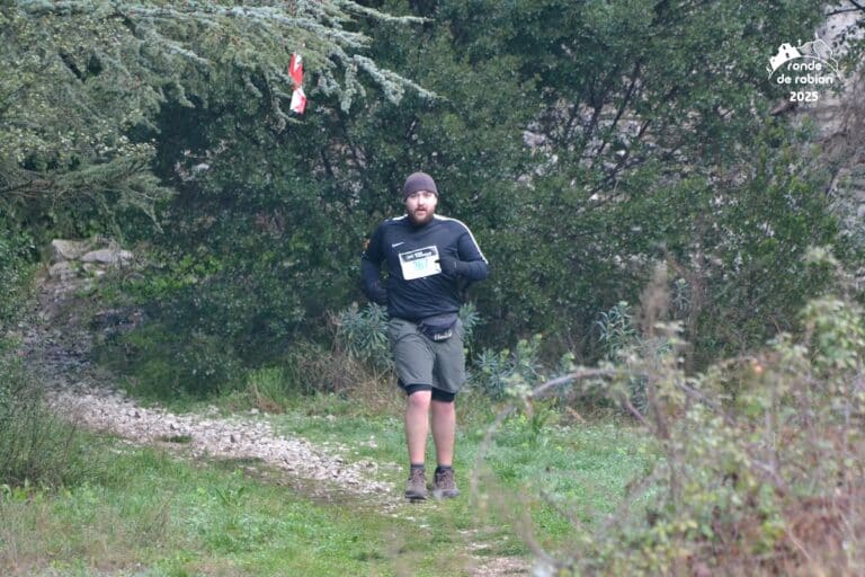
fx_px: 12253
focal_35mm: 510
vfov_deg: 2.7
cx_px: 432
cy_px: 288
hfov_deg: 4.0
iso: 3200
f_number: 6
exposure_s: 1/400
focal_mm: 340
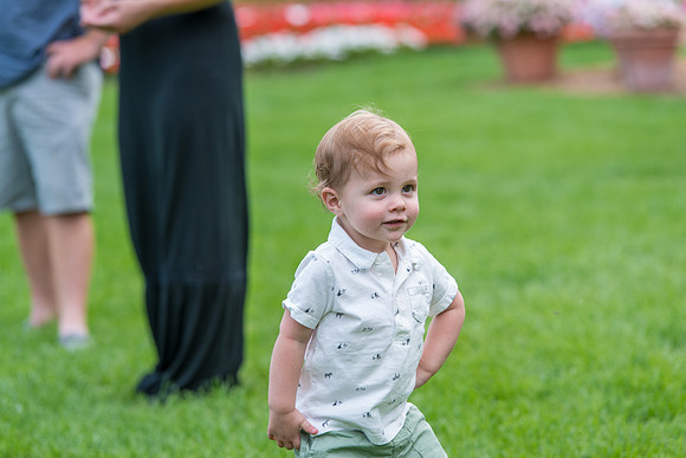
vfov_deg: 8.9
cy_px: 229
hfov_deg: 13.2
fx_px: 2954
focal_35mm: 155
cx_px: 343
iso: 400
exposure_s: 1/400
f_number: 5
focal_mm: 155
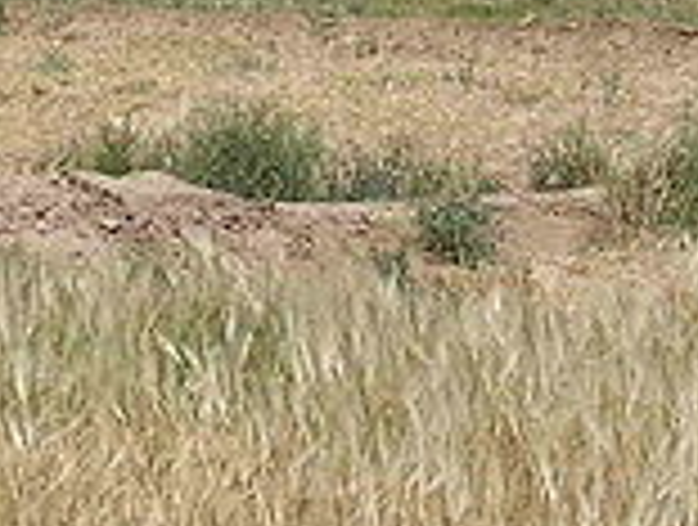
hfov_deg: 8.8
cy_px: 4
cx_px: -293
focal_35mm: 220
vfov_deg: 6.8
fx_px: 4446
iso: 100
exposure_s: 1/1101
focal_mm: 11.6
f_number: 3.9
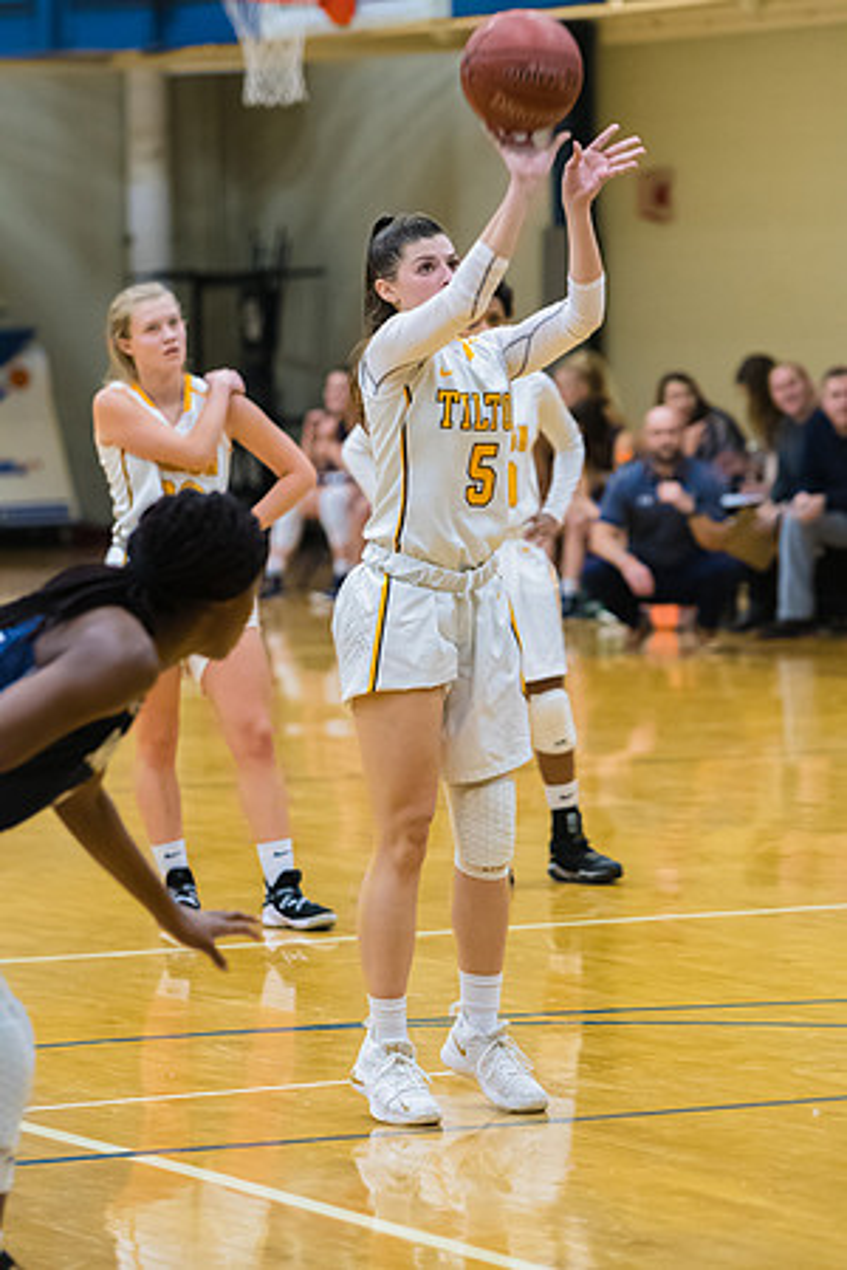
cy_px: 635
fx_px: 6617
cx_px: 424
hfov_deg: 7.3
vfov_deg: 11.0
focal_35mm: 188
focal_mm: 125
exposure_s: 1/400
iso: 3200
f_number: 3
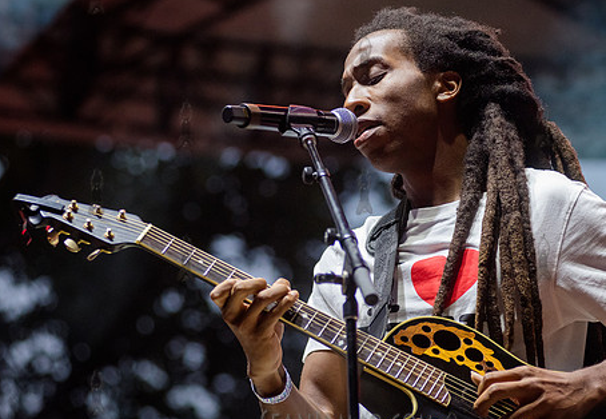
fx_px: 2861
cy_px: 172
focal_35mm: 168
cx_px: 405
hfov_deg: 12.1
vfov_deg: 8.4
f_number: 3.5
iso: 3200
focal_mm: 120
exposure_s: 1/320
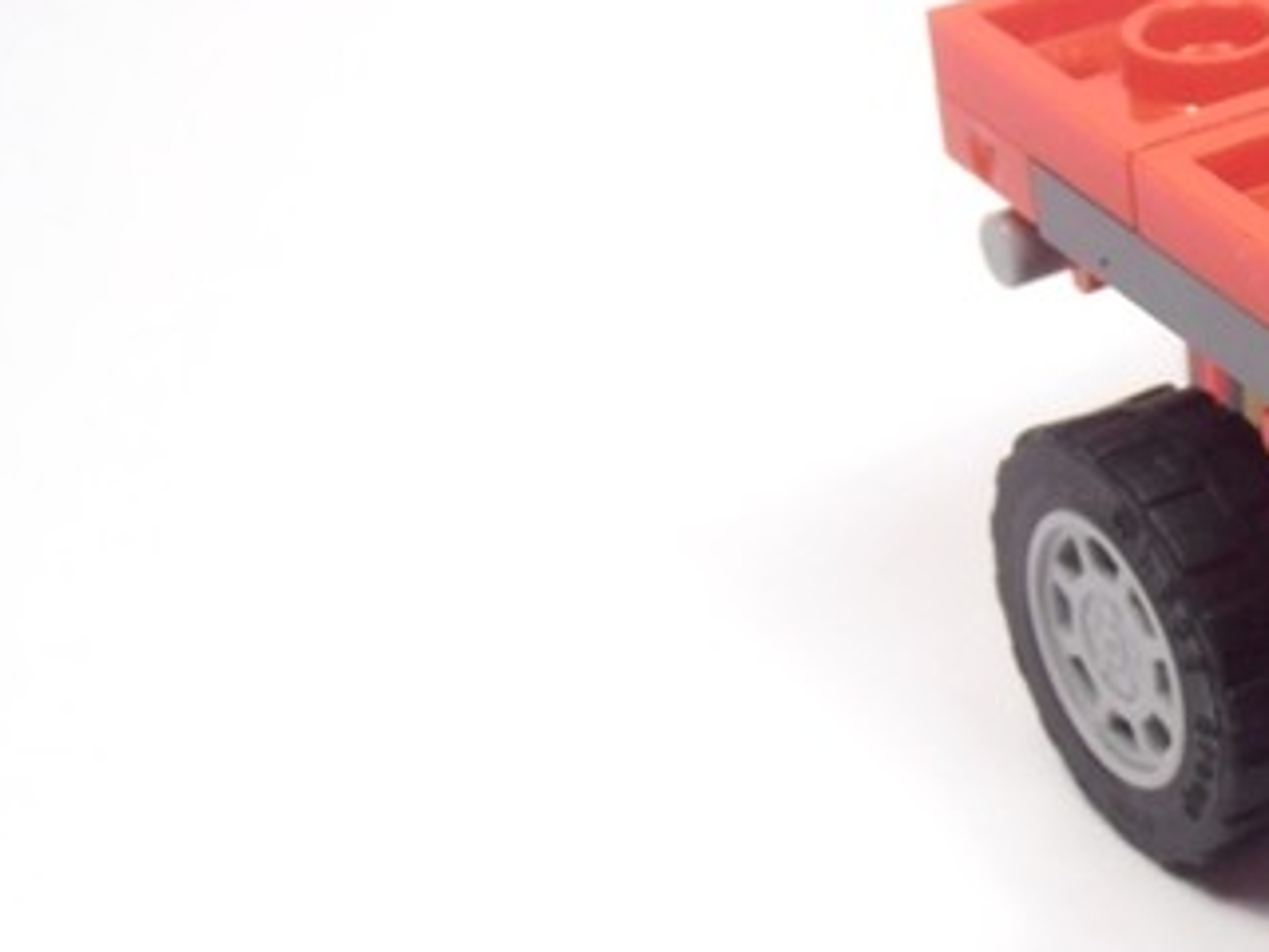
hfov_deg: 17.6
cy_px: 498
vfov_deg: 14.2
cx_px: 1701
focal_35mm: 104
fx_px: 3813
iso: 80
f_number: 3.9
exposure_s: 1/50
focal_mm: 6.61
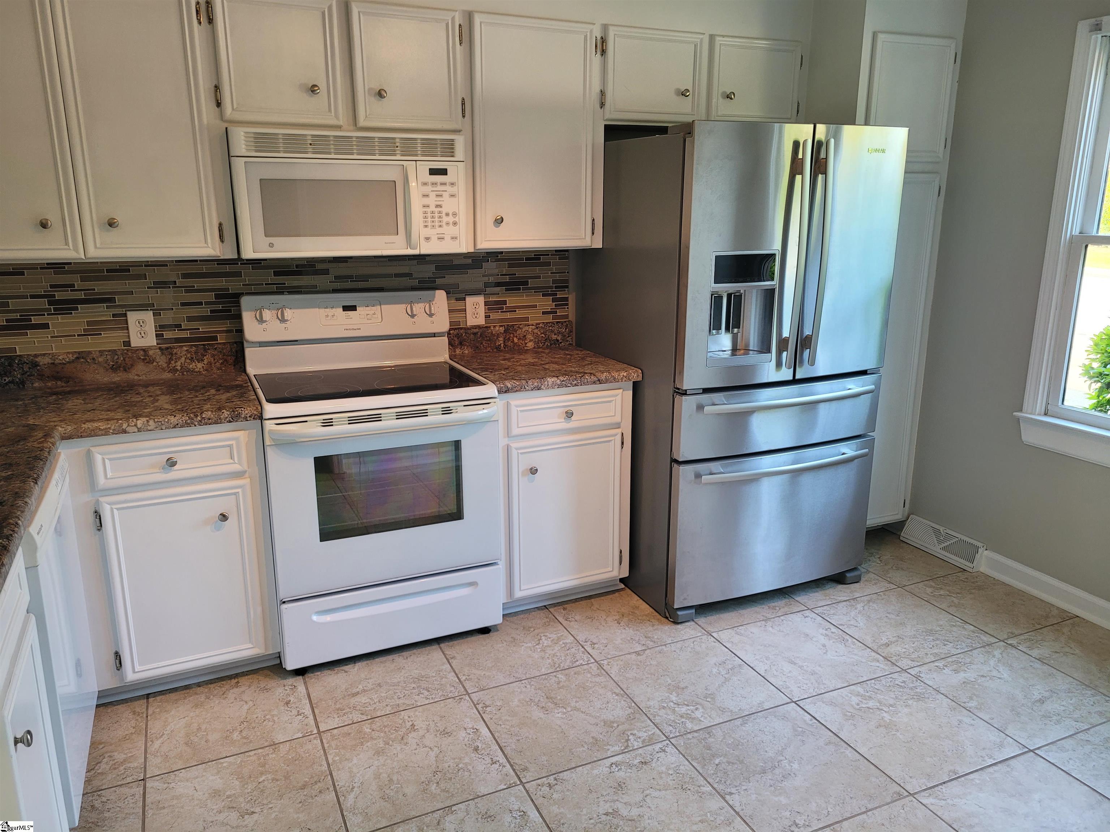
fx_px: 834
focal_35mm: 26
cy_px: 416
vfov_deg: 53.1
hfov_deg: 67.3
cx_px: 555
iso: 125
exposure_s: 1/120
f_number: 1.8
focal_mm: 5.4
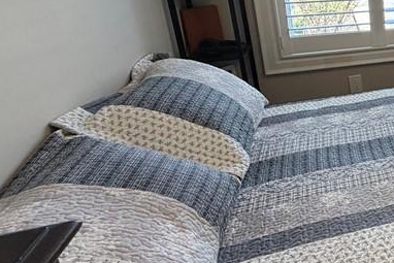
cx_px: 498
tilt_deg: -16.4
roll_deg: +0.0
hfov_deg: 35.7
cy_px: 43
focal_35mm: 39
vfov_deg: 33.0
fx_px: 427
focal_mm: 2.22
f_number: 2.2
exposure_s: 1/120
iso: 125
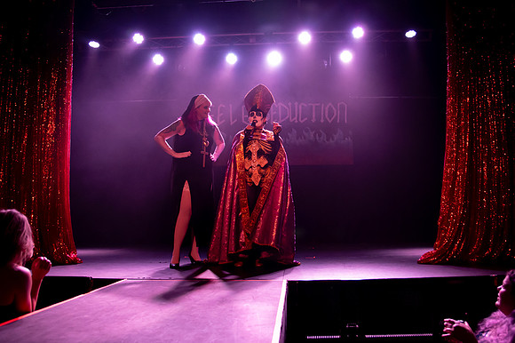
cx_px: 286
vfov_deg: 44.0
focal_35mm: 30
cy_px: 147
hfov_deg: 62.5
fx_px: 423
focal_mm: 24
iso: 5000
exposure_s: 1/200
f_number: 4
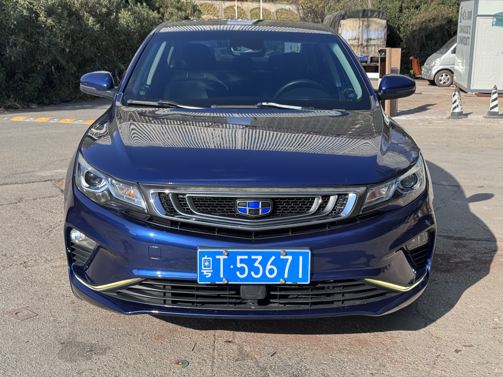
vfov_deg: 30.3
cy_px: 188
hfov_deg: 39.7
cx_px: 252
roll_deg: +1.0
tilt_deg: -13.6
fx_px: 697
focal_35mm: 48
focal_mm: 6.76
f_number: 1.78
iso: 64
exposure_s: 1/2110
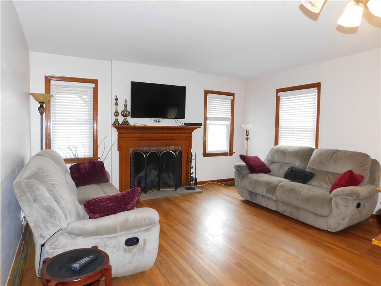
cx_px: 190
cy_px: 143
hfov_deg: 73.9
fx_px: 253
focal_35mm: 23
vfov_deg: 58.9
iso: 280
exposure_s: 1/30
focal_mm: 4
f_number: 3
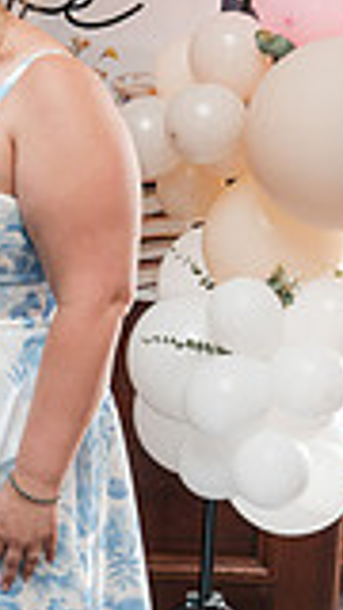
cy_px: 320
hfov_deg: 11.2
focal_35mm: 103
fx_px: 1665
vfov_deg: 20.7
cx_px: -187
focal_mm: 35
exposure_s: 1/250
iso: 2000
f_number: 4
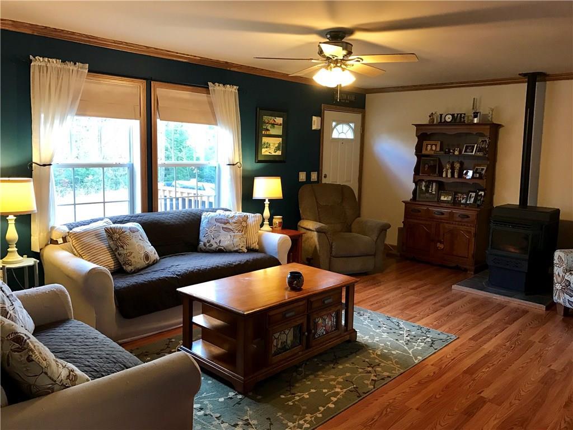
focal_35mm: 28
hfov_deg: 63.4
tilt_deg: -8.5
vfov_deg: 49.7
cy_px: 215
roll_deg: -1.7
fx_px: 463
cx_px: 286
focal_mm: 3.99
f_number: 1.8
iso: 40
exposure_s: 1/15
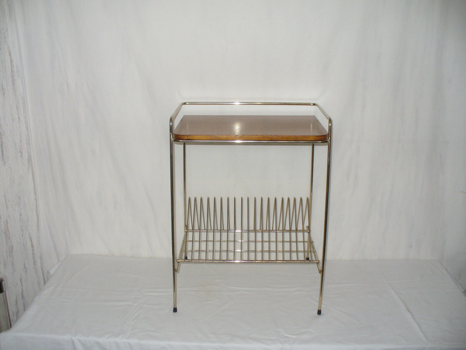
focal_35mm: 37
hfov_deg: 50.1
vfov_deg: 38.7
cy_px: 175
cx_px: 233
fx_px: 498
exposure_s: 1/30
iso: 160
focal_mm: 6.1
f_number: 2.8
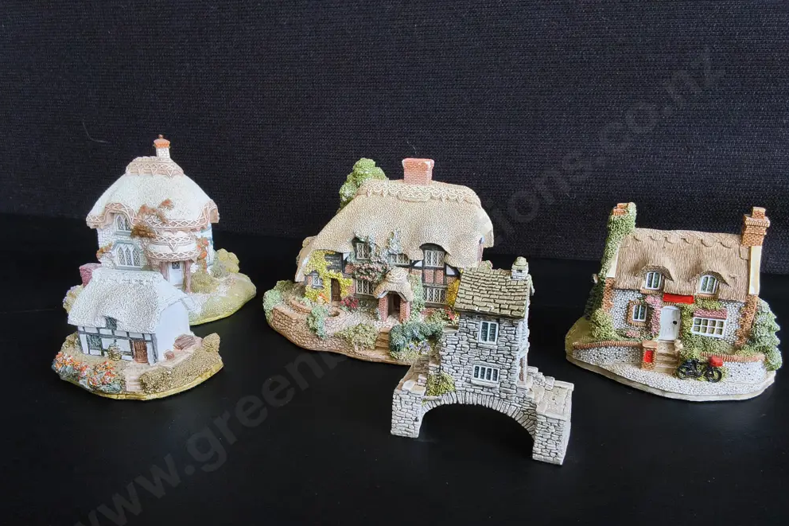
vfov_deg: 44.8
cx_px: 391
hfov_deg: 63.7
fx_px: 635
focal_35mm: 29
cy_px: 305
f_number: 2
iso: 125
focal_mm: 2.87
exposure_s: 1/120
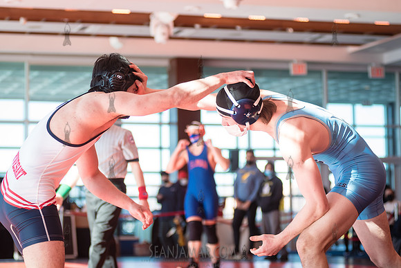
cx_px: 158
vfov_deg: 13.7
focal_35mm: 100
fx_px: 1113
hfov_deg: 20.4
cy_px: 108
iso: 400
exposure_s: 1/400
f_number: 3.5
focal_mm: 80
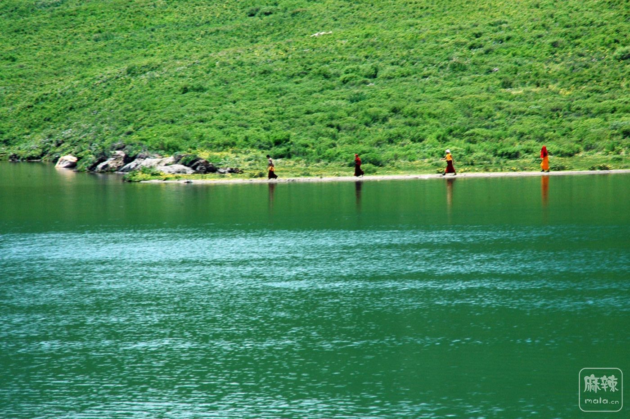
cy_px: 210
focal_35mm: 300
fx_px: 5244
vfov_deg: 4.6
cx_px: 315
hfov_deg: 6.9
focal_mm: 200
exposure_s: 1/30
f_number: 18
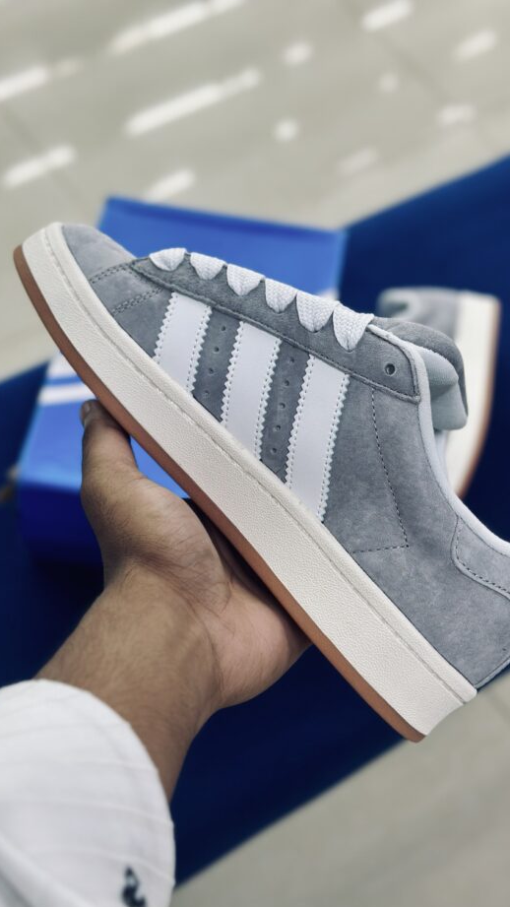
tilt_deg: -55.6
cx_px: 287
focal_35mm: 53
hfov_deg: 22.6
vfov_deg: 39.2
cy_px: 458
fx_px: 1274
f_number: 1.78
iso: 64
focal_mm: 6.86
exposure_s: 1/116
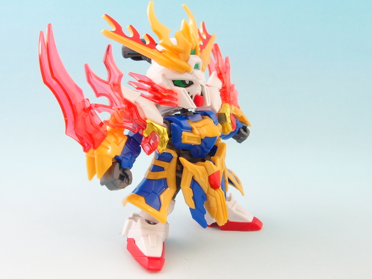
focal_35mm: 34
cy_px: 140
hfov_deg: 54.0
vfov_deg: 41.8
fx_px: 365
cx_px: 186
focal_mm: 7.41
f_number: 8
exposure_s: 1.3
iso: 100
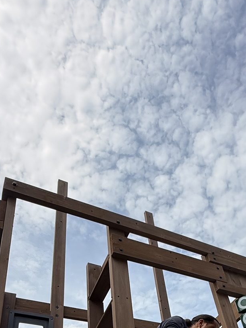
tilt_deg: +32.2
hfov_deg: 41.2
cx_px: 166
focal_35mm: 34
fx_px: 322
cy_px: 335
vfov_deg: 44.9
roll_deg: +10.5
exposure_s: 1/2237
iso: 50
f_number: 2.2
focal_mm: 2.22
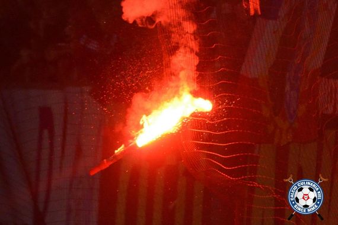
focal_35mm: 255
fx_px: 2394
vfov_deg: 5.4
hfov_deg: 8.1
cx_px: 169
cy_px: 112
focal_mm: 170
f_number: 7.1
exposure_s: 1/1600
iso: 2000
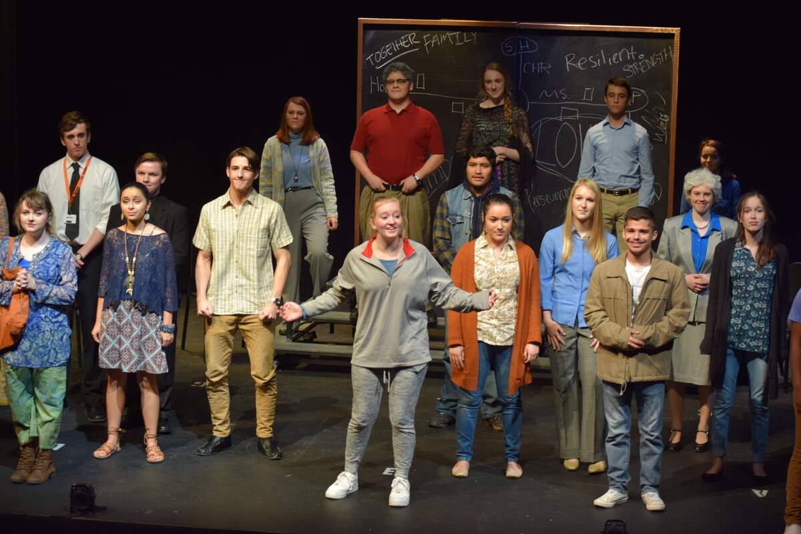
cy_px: 267
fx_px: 1835
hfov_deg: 24.6
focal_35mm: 82
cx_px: 400
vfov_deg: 16.6
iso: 800
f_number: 4
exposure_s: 1/60
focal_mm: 55
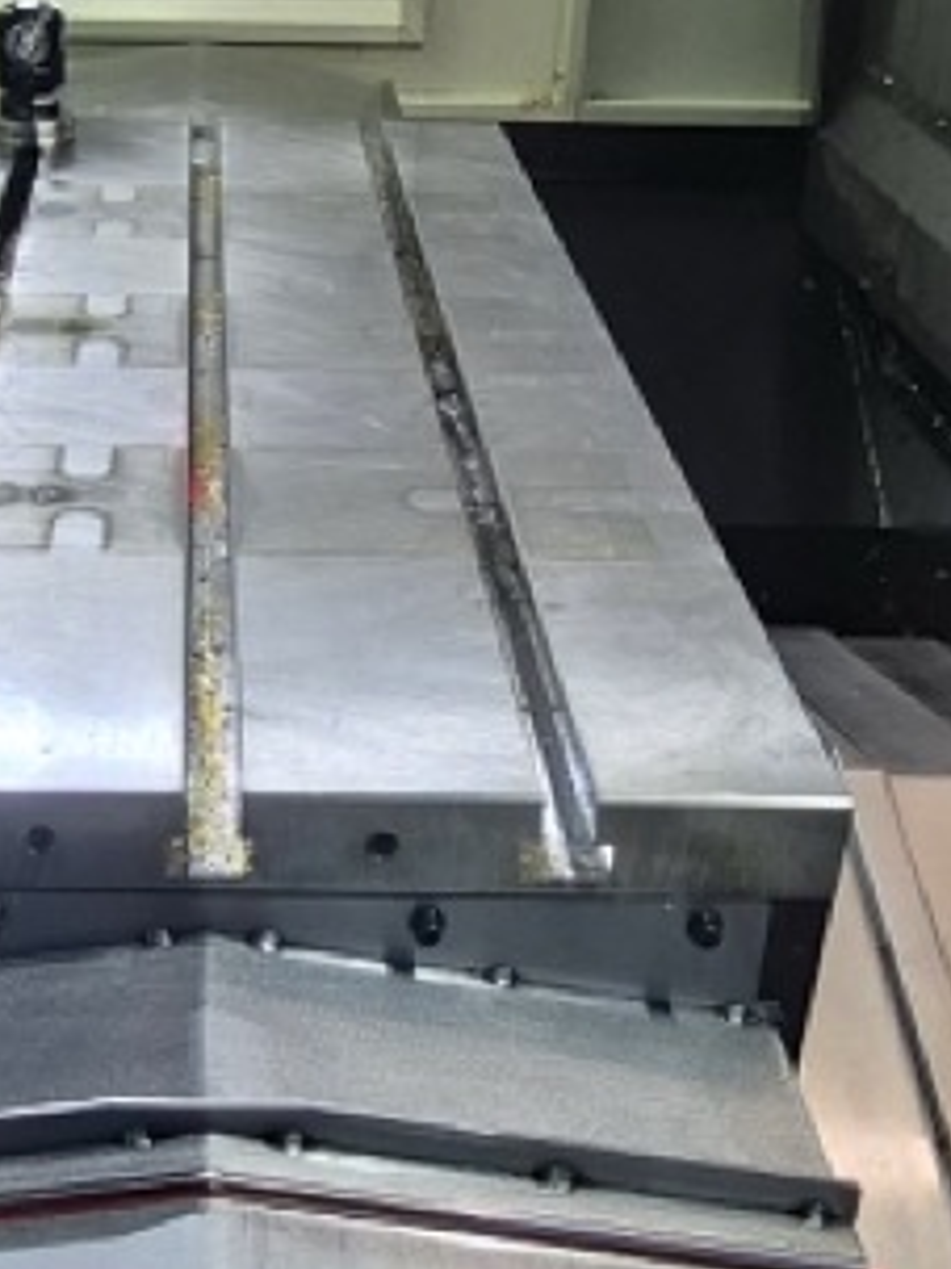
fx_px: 2016
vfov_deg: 34.8
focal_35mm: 55
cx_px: 189
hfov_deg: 26.1
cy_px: 754
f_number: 2.2
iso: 125
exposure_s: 1/60
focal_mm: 1.74
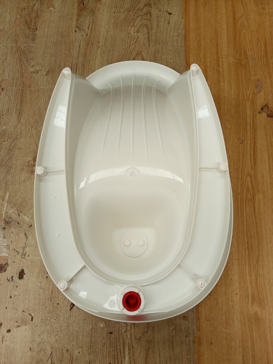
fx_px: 252
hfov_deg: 56.8
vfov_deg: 71.6
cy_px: 182
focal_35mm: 24
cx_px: 136
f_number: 1.7
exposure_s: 1/100
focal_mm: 5.24
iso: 72
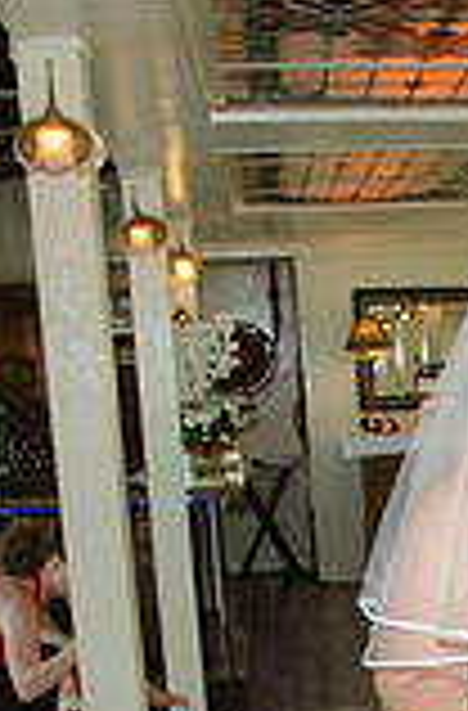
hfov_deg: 16.3
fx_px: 1515
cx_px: 662
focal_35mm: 77
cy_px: 783
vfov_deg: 24.6
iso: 400
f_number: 5.6
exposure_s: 1/80
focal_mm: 18
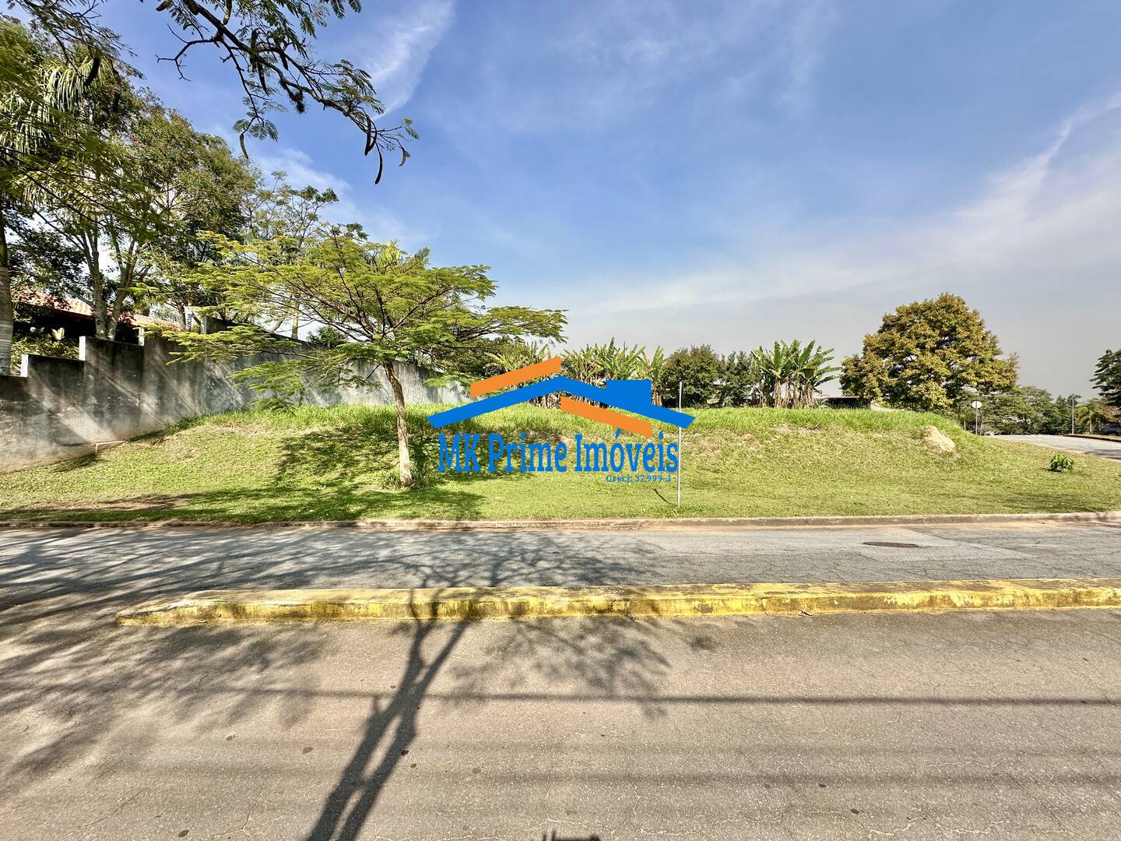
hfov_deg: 102.1
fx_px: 453
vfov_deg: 85.7
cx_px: 560
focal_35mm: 14
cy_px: 420
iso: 40
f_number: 2.2
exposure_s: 1/1531
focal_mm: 2.22
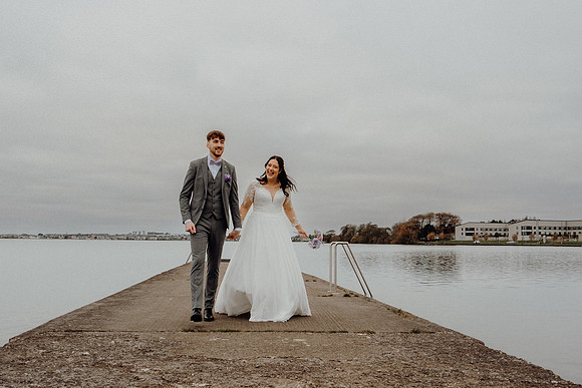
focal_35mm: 36
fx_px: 582
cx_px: 291
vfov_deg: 36.9
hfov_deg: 53.1
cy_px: 194
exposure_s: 1/200
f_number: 3.5
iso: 160
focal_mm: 24
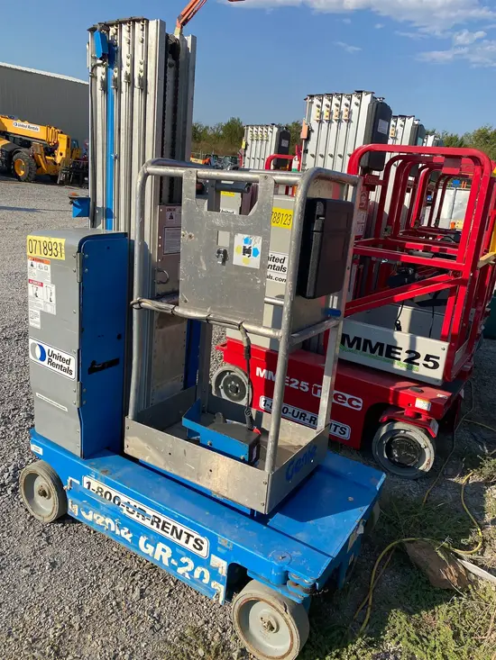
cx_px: 248
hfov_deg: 53.1
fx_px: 497
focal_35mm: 26
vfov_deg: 67.3
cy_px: 330
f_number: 1.8
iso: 32
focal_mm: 4.25
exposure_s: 1/2817
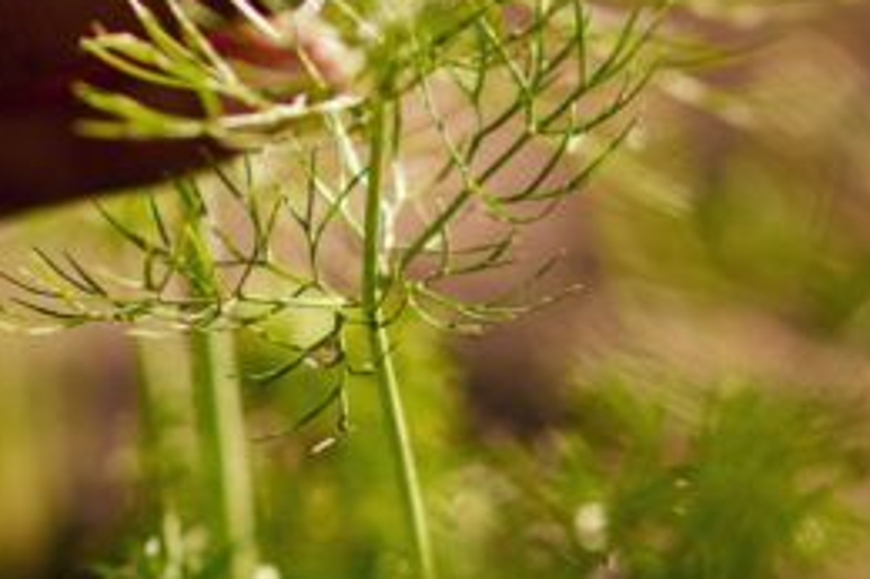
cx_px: 30
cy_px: -457
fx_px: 8090
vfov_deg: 4.1
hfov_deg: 6.1
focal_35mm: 335
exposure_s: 1/1000
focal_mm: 85
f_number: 2.2
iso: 64
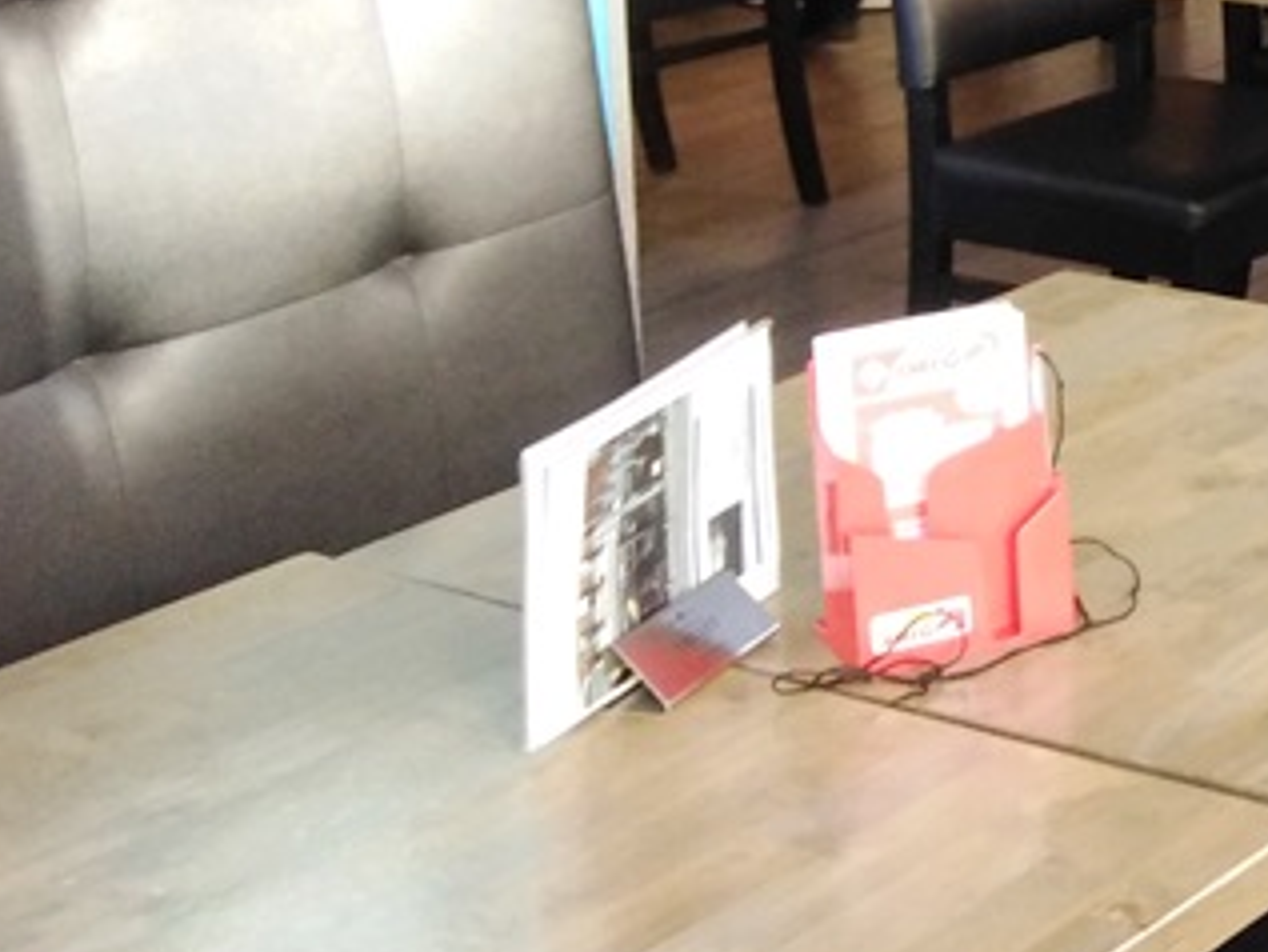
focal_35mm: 84
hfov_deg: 19.7
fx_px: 3078
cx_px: 1984
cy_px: -268
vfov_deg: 16.6
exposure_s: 1/29.8
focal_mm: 3.46
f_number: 2.2
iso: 259
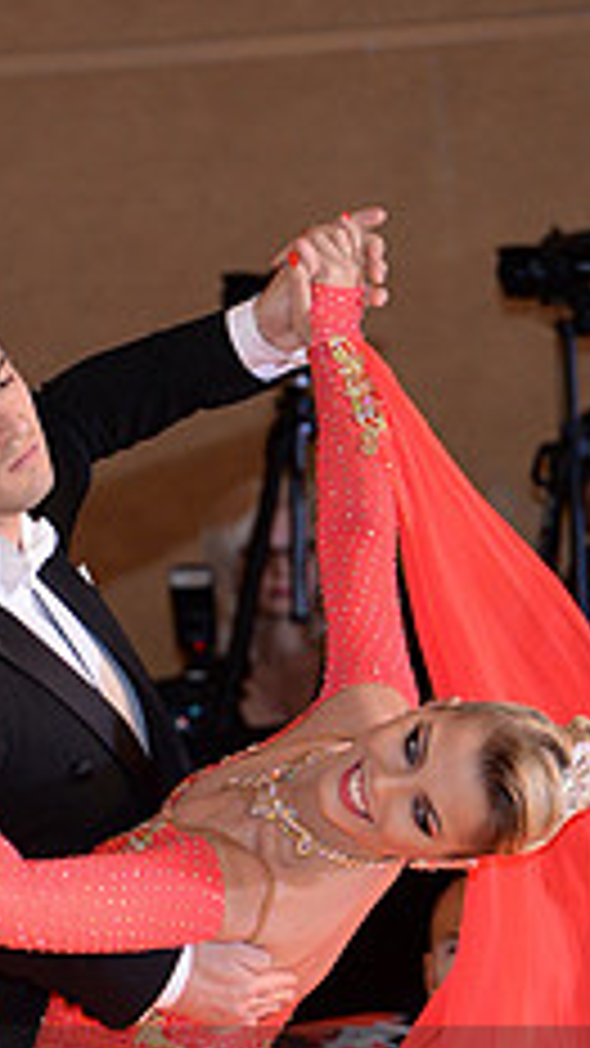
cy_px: 1178
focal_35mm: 508
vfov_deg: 4.2
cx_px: 124
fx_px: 14134
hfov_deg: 2.4
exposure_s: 1/250
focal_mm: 195
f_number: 5.6
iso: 2000
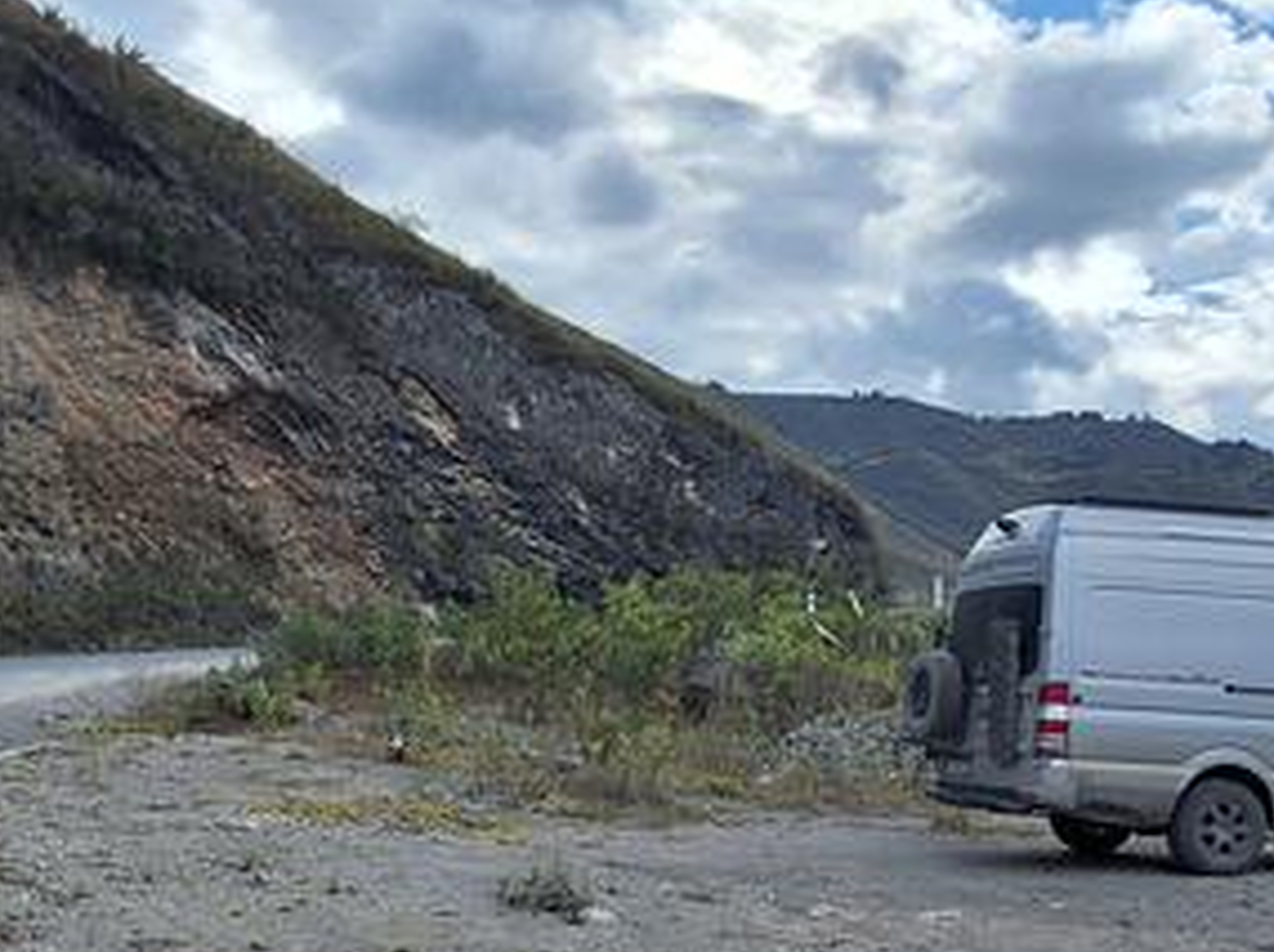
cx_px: 557
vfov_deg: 33.9
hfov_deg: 44.8
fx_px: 1544
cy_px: 661
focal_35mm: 42
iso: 32
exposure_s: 1/1548
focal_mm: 2.91
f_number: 1.9
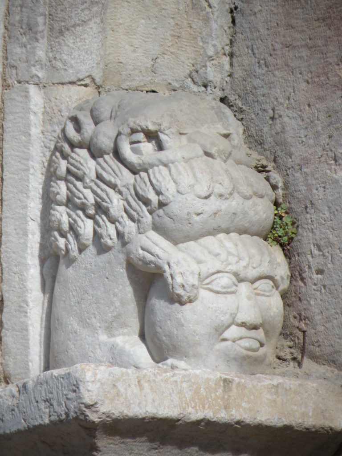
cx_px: 171
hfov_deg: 3.1
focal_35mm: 486
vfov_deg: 4.1
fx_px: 6402
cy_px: 228
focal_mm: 84.2
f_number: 4.5
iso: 64
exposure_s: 1/306
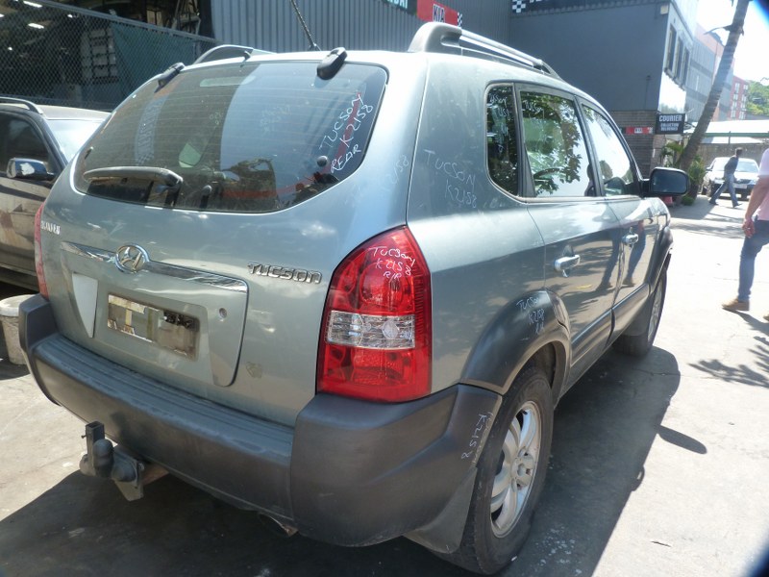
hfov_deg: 69.4
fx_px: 555
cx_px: 384
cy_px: 288
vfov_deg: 54.9
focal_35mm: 25
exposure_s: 1/100
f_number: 4
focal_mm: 4.5
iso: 125
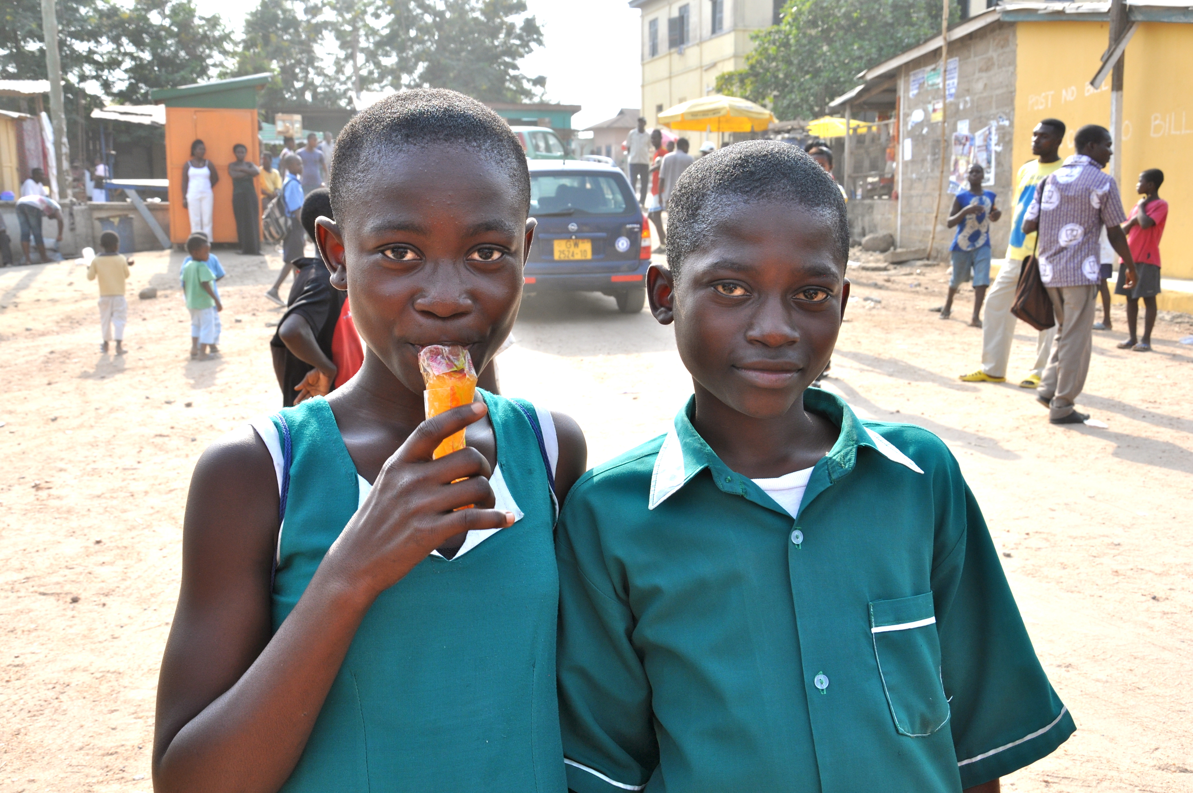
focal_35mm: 42
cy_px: 396
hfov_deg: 46.4
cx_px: 596
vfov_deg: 31.8
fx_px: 1390
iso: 200
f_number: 10
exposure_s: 1/100
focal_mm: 28
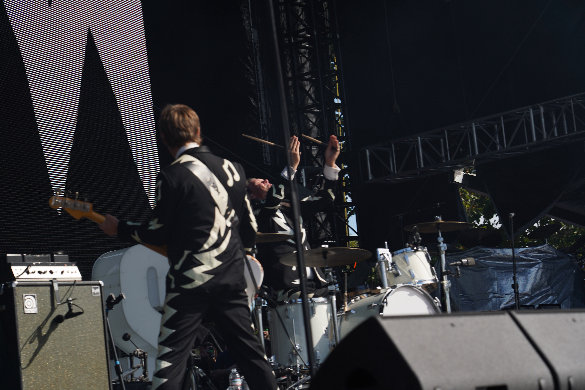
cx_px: 292
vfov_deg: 13.0
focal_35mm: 105
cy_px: 195
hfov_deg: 19.5
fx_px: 1706
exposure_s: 1/400
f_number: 6.3
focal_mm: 105
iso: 100
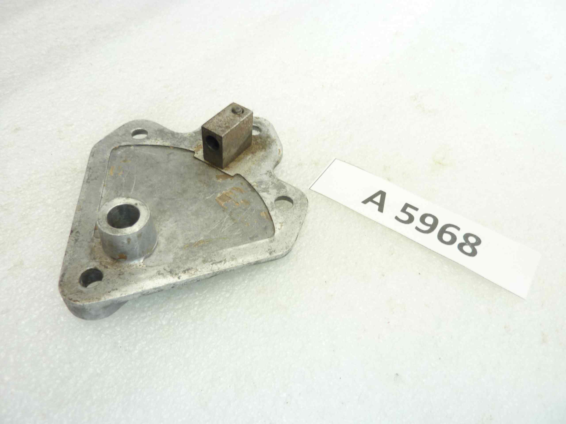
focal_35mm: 25
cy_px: 212
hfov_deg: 69.4
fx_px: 409
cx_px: 283
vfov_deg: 54.9
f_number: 3.3
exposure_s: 1/15
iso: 80
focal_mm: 4.1
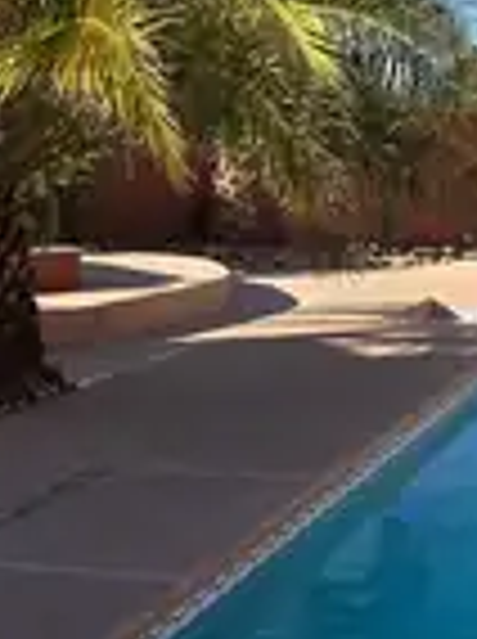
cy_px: 342
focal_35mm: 65
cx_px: 518
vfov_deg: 29.9
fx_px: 1198
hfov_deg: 21.4
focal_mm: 6.3
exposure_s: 1/568
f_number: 1.7
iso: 12
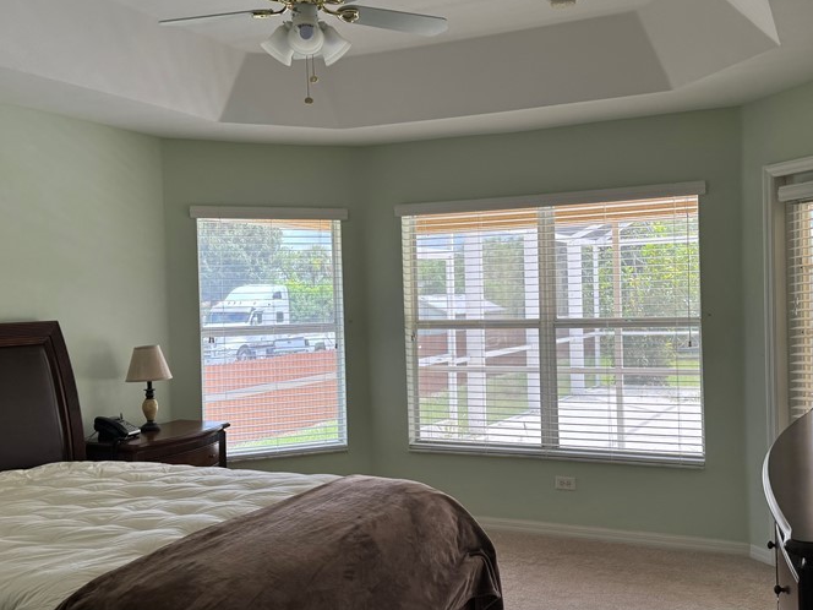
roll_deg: +0.9
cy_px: 307
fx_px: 869
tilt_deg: -1.6
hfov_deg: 50.0
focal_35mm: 37
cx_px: 451
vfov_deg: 38.7
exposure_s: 1/271
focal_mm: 6.76
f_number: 1.78
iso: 64
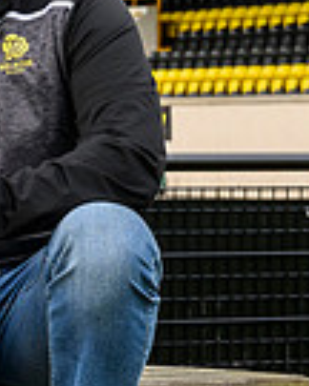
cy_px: 79
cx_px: -423
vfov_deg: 8.5
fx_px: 2584
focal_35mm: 226
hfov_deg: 6.5
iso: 500
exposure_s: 1/200
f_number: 7.1
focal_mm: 56
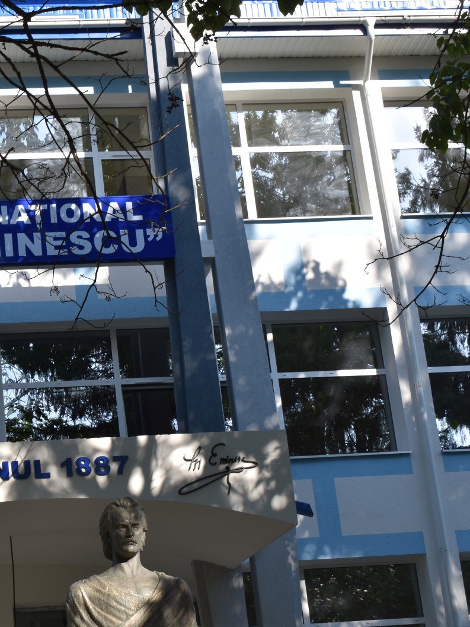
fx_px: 1520
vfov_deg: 23.3
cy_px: 307
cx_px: 8
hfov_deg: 17.2
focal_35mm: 84
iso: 160
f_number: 8
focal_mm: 38
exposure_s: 1/250
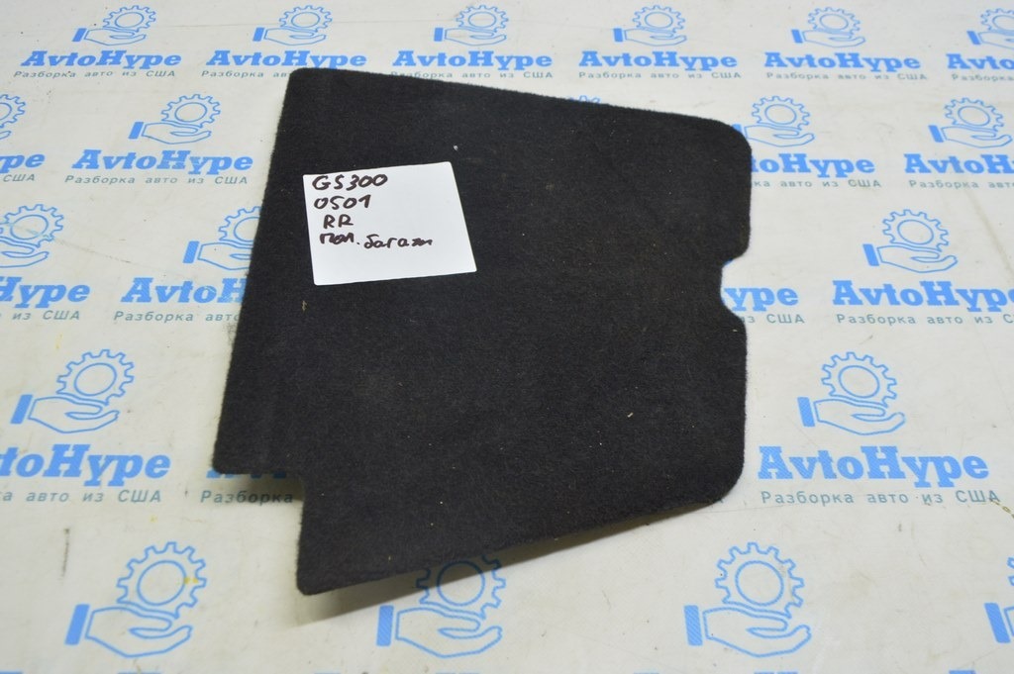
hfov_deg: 57.3
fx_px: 929
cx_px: 507
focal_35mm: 33
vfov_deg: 39.9
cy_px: 337
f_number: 5.6
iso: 400
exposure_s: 1/20
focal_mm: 22
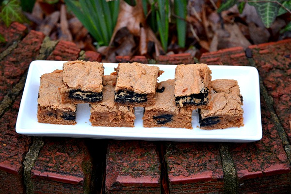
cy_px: 97
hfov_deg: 24.6
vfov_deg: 16.6
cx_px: 146
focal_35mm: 82
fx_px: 667
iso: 1000
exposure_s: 1/60
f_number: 4
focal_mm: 55
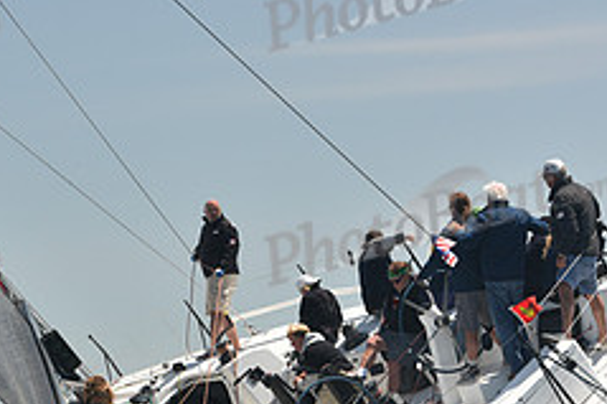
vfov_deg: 5.6
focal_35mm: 243
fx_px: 4094
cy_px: 387
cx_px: 135
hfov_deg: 8.5
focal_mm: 100
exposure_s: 1/800
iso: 250
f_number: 4.5
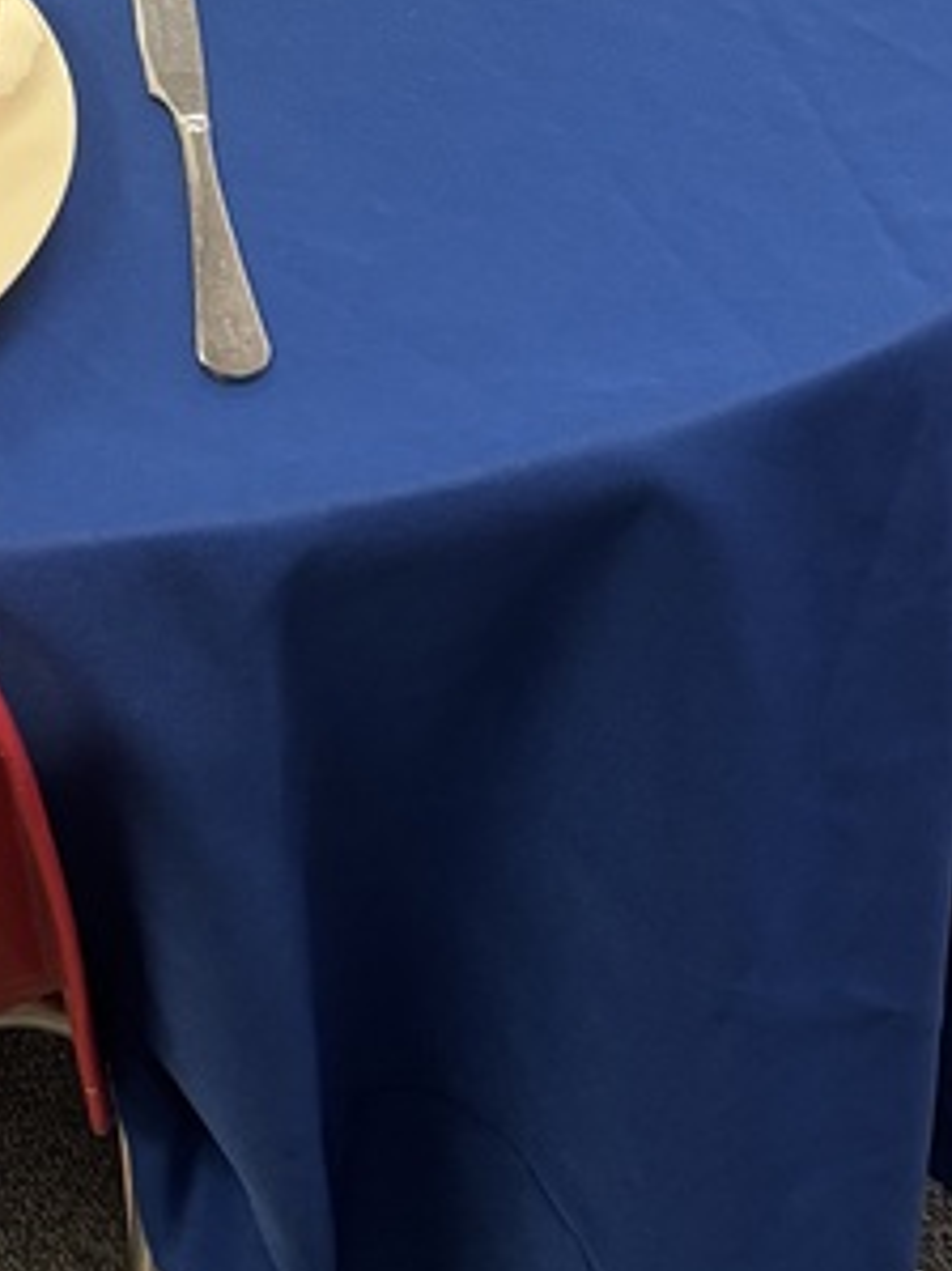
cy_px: -264
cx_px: -132
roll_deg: +0.1
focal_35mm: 89
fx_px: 3266
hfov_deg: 16.0
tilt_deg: -34.1
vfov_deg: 20.6
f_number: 1.6
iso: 160
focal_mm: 5.96
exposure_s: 1/60
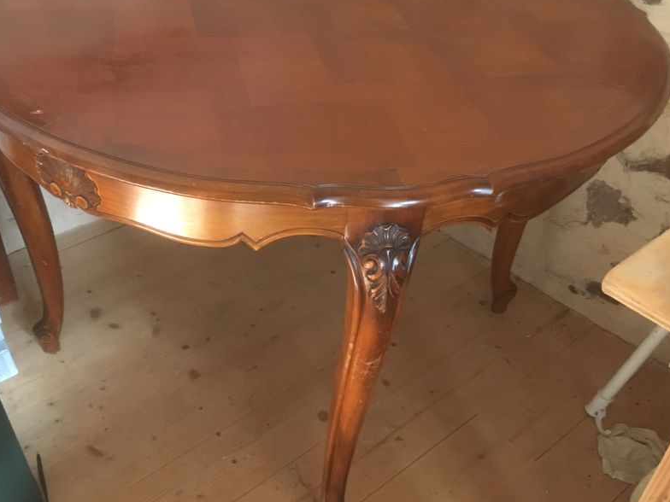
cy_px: 255
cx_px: 273
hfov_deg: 49.9
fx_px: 716
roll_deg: -0.1
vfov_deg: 38.7
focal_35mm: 37
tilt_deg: -39.7
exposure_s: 1/17
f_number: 2.2
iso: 250
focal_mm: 4.15
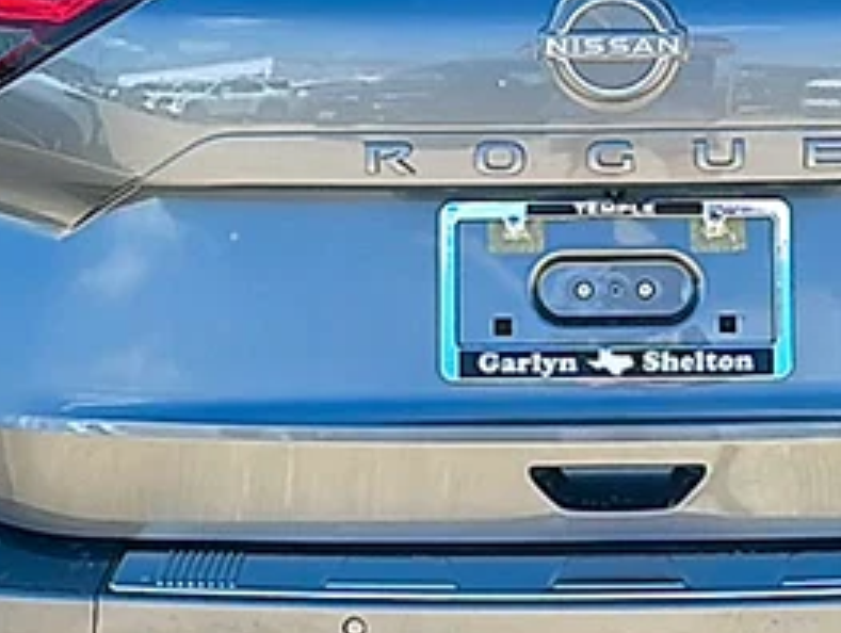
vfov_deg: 14.6
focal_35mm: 101
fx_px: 2457
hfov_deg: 19.3
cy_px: 187
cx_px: 633
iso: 80
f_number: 1.78
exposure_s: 1/2747
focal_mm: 6.86
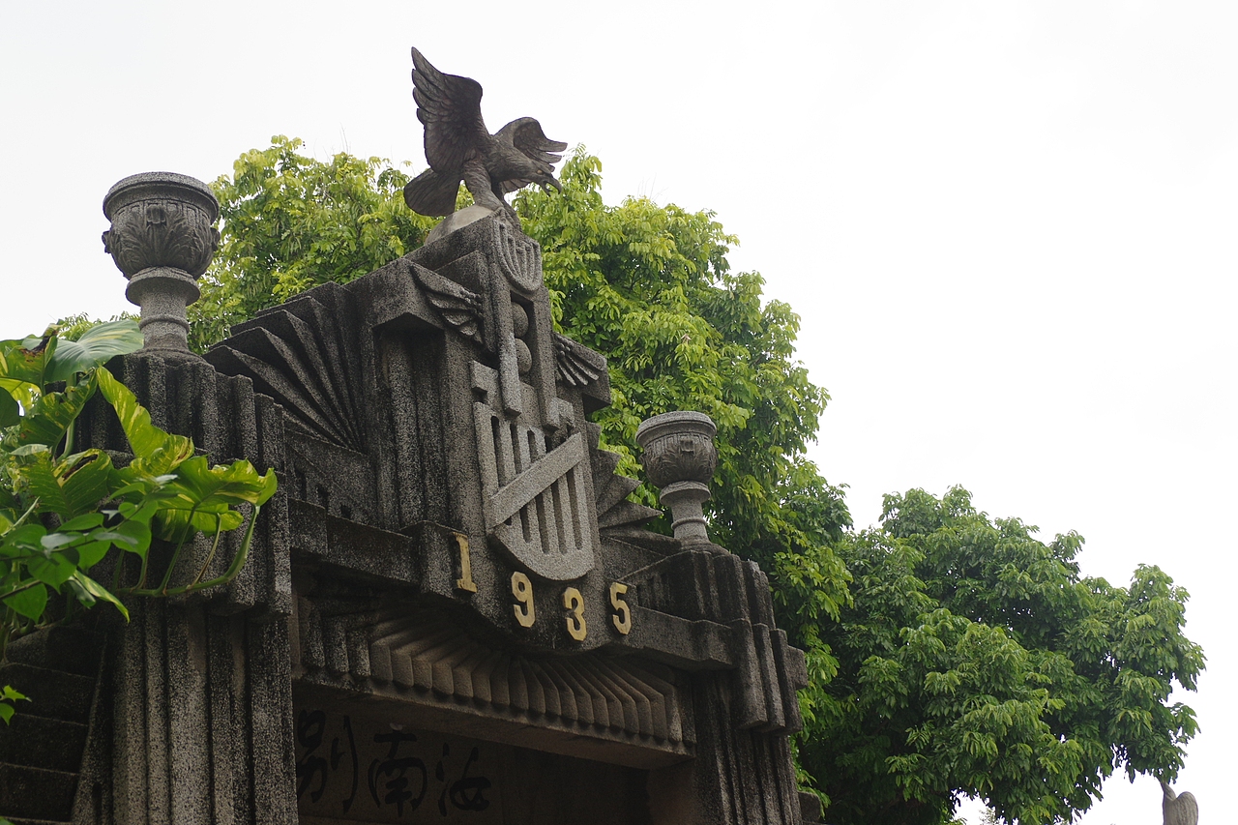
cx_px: 619
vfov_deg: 27.5
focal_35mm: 49
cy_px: 412
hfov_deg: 40.3
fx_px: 1685
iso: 400
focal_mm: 33
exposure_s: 1/160
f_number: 4.5
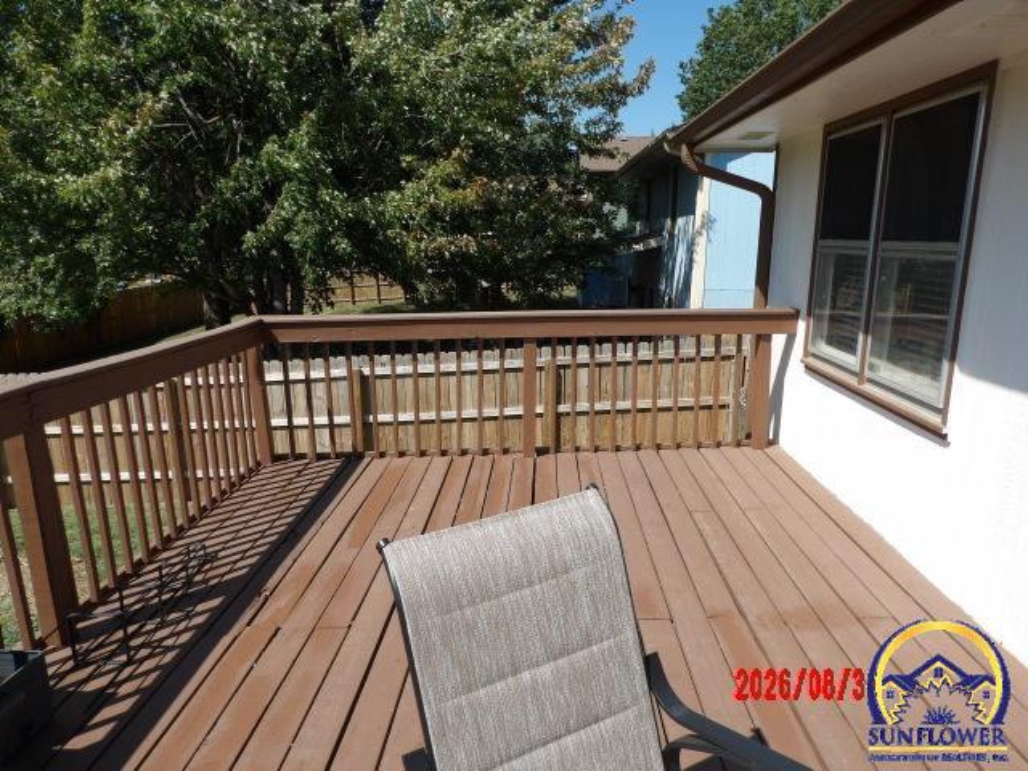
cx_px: 514
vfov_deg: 56.8
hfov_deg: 71.6
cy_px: 386
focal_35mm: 24
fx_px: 713
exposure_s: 1/938
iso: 100
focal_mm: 4.3
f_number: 3.2
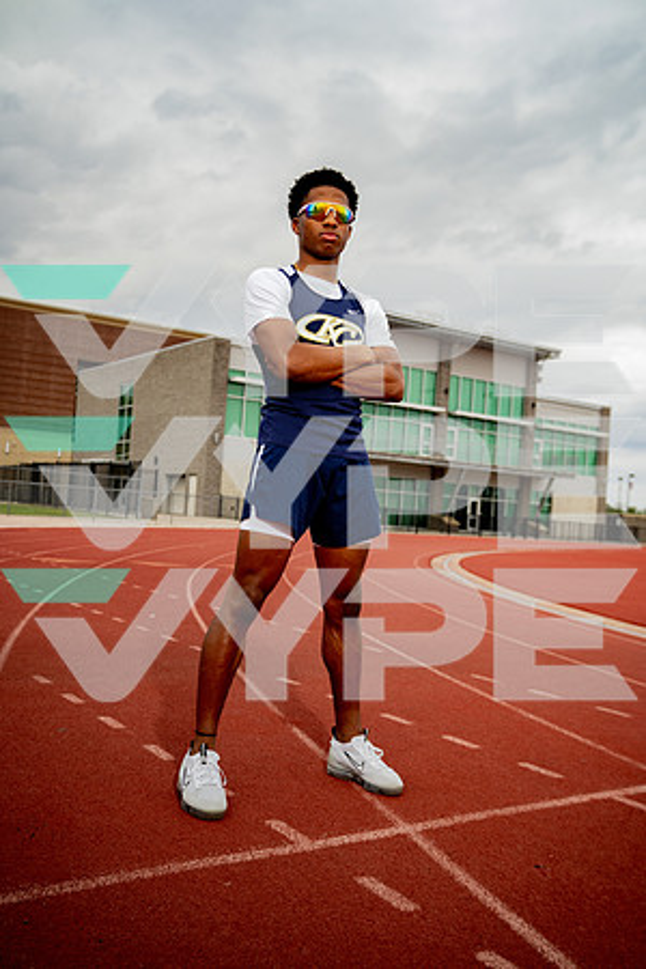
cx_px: 323
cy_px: 484
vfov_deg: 55.8
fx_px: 915
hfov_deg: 38.9
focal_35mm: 34
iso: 200
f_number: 4.5
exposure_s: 1/250
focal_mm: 34
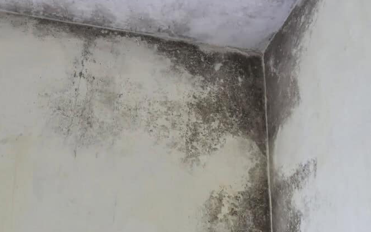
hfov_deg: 38.7
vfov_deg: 24.9
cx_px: 148
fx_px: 526
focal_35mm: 52
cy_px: 101
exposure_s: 1/250
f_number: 2.2
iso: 800
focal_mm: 16
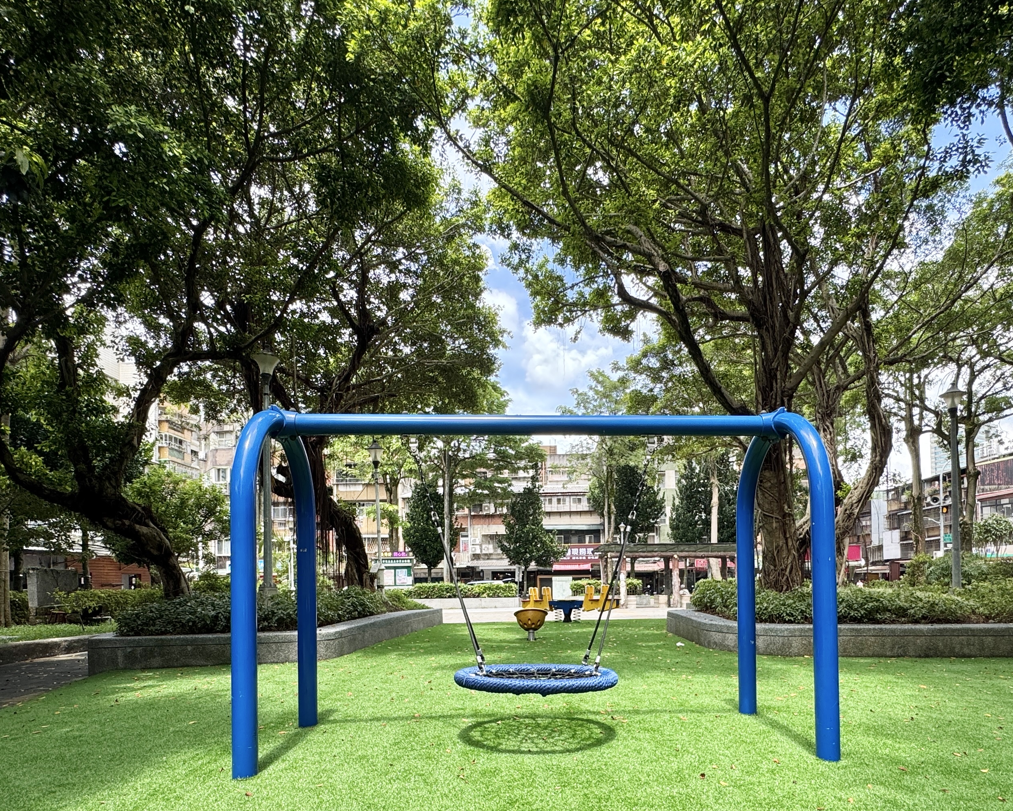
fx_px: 660
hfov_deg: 74.9
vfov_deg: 60.9
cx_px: 542
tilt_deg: +1.5
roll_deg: +0.6
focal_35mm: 22
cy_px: 570
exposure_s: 1/299
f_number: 2.2
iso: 40
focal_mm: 2.22
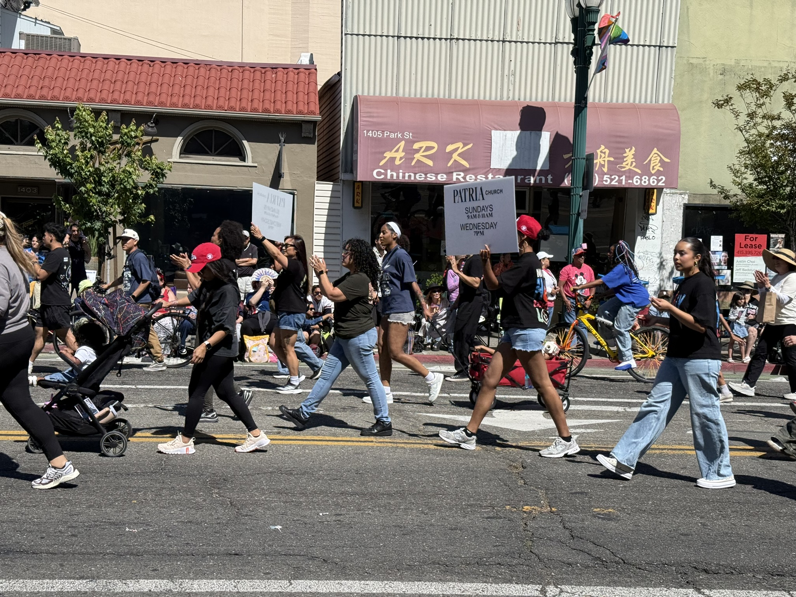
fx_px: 1104
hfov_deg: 39.7
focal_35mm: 48
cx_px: 398
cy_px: 298
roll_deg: -3.6
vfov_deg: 30.3
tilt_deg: -5.0
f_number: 1.78
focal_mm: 6.76
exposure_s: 1/4587
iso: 64
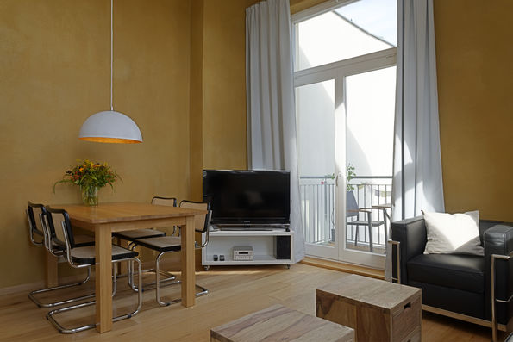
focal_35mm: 24
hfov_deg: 73.7
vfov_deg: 53.2
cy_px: 171
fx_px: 342
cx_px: 256
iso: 200
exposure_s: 1/8
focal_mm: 24
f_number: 16
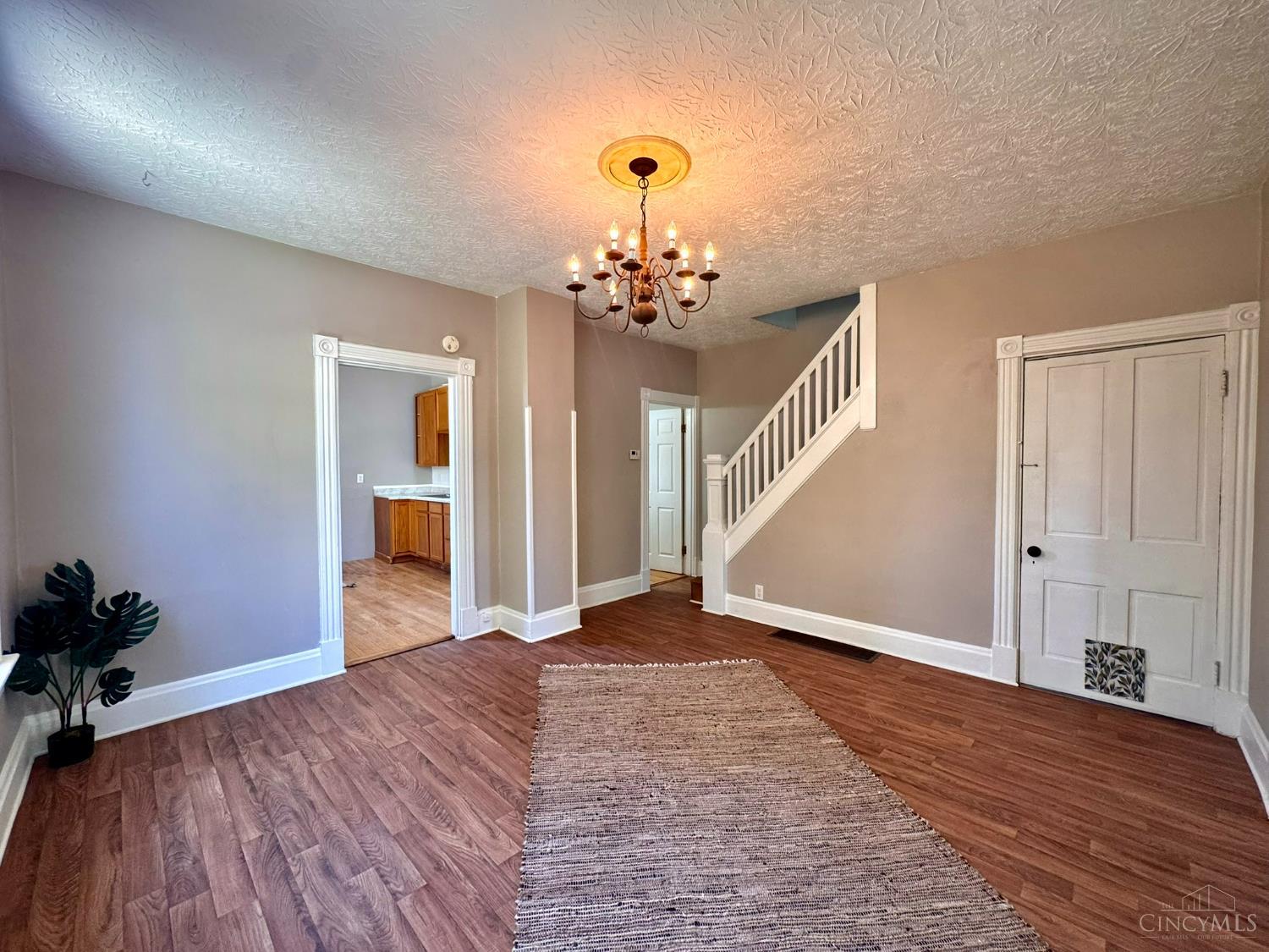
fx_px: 513
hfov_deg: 102.1
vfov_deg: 85.7
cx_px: 634
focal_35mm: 14
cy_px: 476
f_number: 2.2
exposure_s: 1/120
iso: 200
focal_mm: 2.22
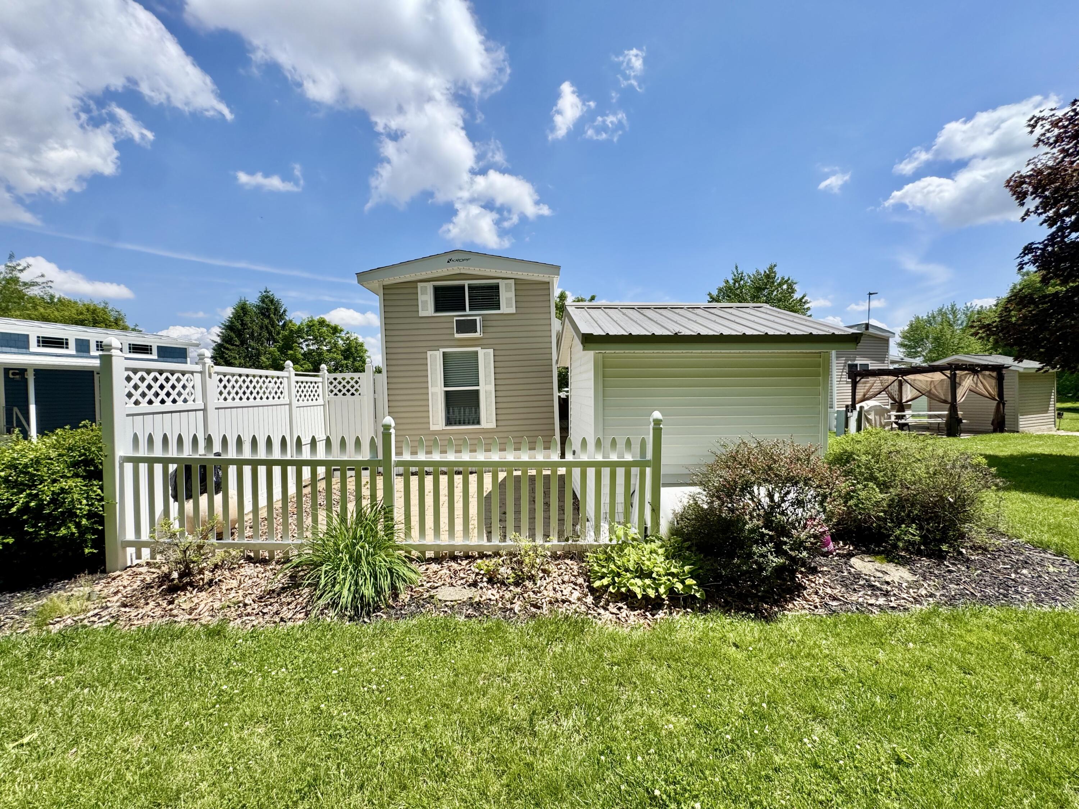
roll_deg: +0.9
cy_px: 404
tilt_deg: -2.0
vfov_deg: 85.7
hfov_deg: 102.1
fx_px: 436
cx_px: 540
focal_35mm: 14
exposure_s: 1/1880
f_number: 2.2
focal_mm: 2.22
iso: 40
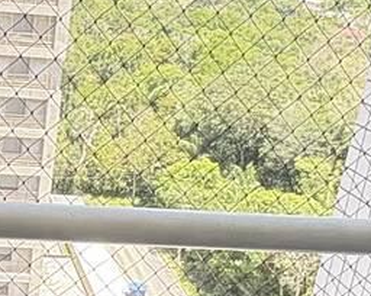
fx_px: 844
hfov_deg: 23.9
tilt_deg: -23.0
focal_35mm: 77
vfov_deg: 19.5
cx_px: 17
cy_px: 267
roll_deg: -5.4
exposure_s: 1/128
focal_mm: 2.22
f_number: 2.2
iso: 80
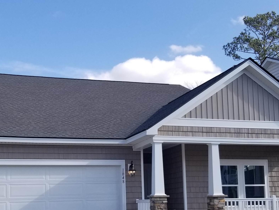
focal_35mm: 51
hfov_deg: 37.4
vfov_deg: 27.9
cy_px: 171
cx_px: 122
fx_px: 411
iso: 50
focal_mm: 4.25
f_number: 1.7
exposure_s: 1/1944
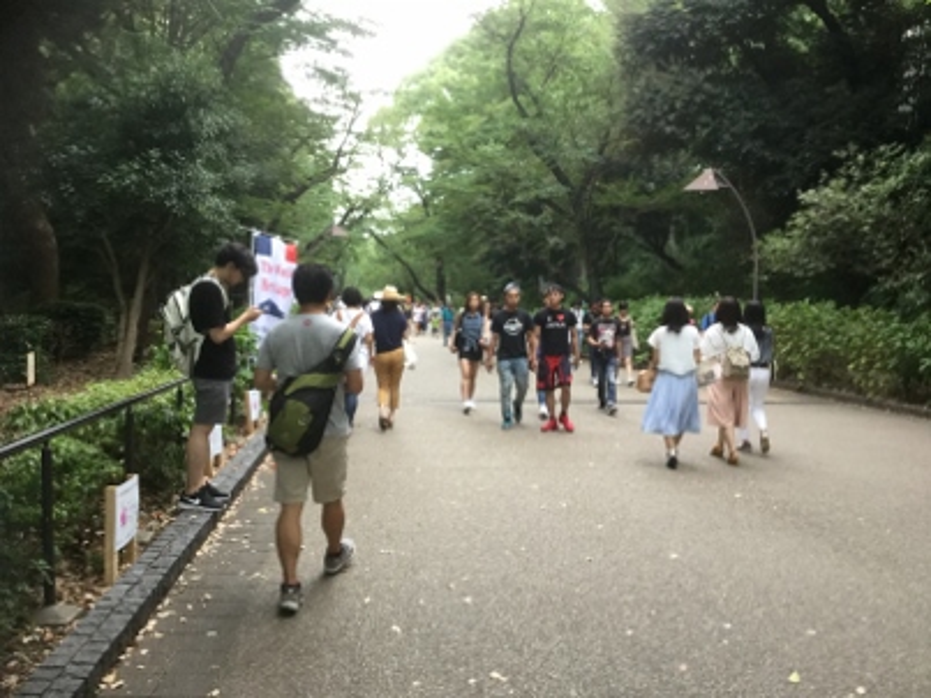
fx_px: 833
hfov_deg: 58.4
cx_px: 466
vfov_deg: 45.4
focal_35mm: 31
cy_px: 349
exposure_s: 1/30
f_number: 2.4
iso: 50
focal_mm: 3.3
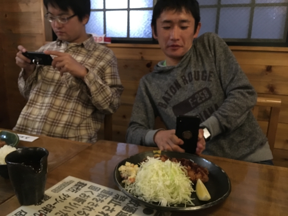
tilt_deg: -14.0
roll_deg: -1.3
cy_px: 108
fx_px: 241
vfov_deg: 48.2
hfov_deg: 61.7
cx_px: 144
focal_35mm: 29
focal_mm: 4.15
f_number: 2.2
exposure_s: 1/15
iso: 640
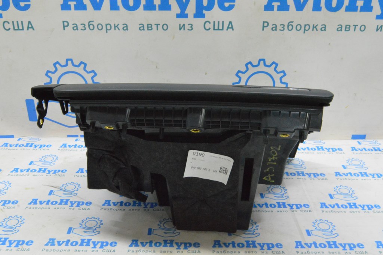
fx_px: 415
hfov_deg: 49.6
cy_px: 128
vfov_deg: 34.2
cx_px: 192
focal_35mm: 39
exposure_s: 1/15
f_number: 20
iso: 6400
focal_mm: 26
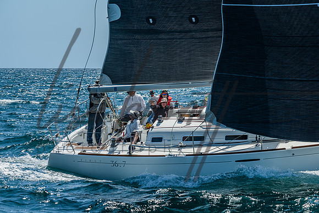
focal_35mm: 160
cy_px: 106
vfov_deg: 8.6
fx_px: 1418
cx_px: 160
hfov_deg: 12.8
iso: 320
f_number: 9
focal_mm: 160
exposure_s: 1/800
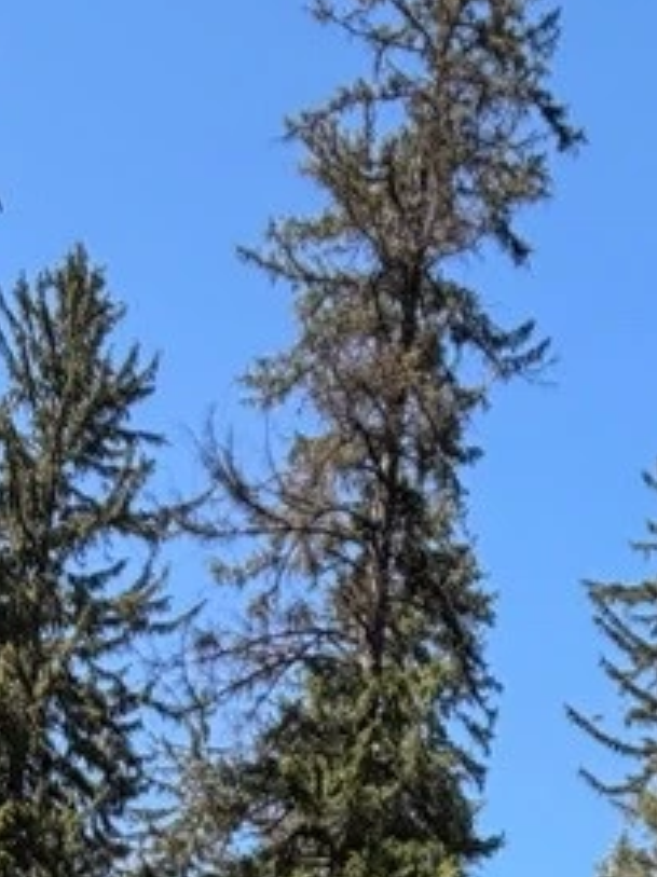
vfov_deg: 20.9
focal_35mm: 69
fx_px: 1748
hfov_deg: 21.3
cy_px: 1508
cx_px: 346
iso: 50
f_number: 2.2
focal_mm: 2.22
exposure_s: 1/502
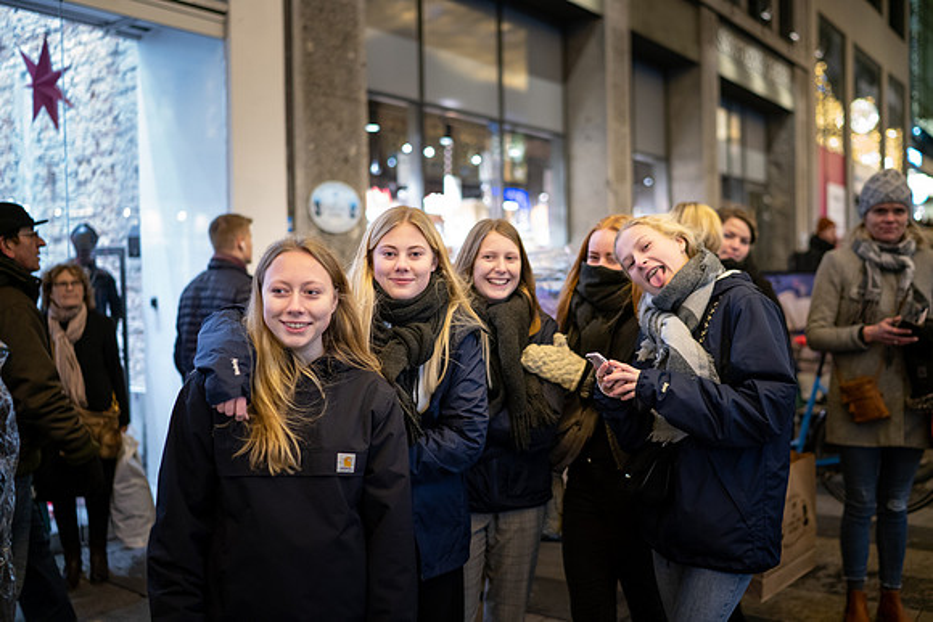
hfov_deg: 54.4
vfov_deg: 37.9
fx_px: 907
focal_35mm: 35
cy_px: 311
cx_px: 466
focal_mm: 35
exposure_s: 1/160
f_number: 1.6
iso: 3200
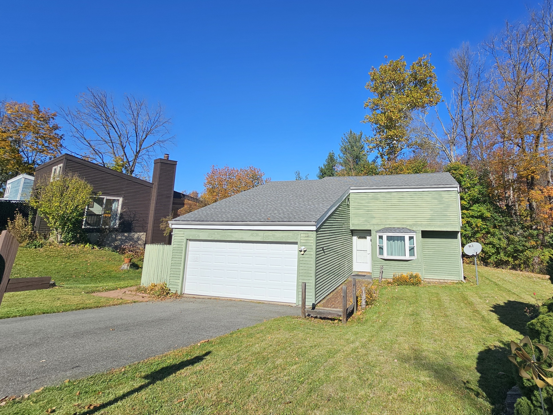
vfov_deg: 77.5
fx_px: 256
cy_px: 172
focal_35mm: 16
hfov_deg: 93.2
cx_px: 333
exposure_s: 1/3067
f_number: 2.2
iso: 50
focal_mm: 2.2
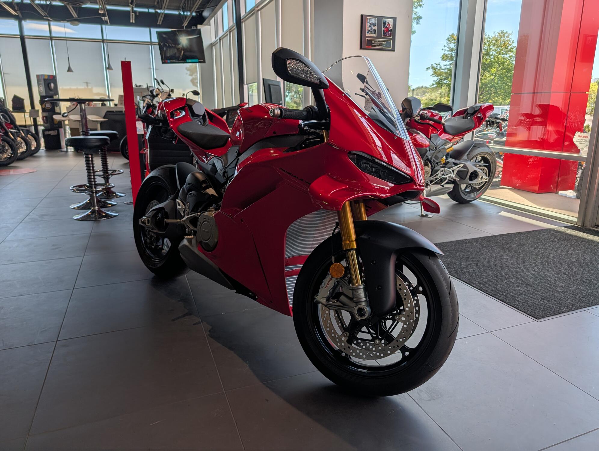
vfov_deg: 56.9
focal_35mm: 24
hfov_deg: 71.5
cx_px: 300
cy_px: 226
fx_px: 416
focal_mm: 6.9
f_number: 1.68
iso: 17
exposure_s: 1/1577
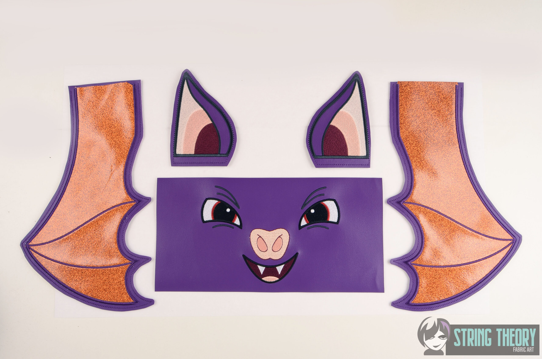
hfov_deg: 62.0
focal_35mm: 30
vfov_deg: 43.4
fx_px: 451
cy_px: 180
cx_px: 271
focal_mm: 20
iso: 100
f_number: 13
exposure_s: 1/250
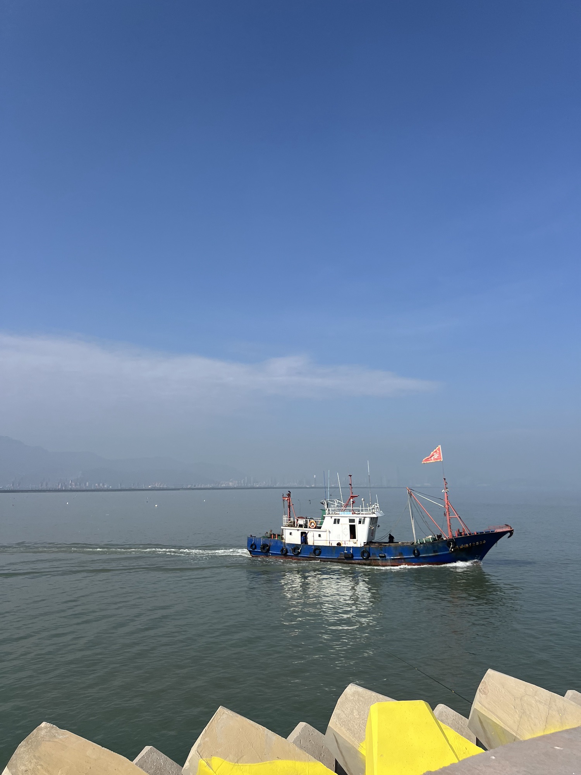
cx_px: 290
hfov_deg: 53.1
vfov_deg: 67.3
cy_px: 388
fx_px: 582
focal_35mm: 26
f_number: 1.5
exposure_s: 1/6993
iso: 50
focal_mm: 5.7
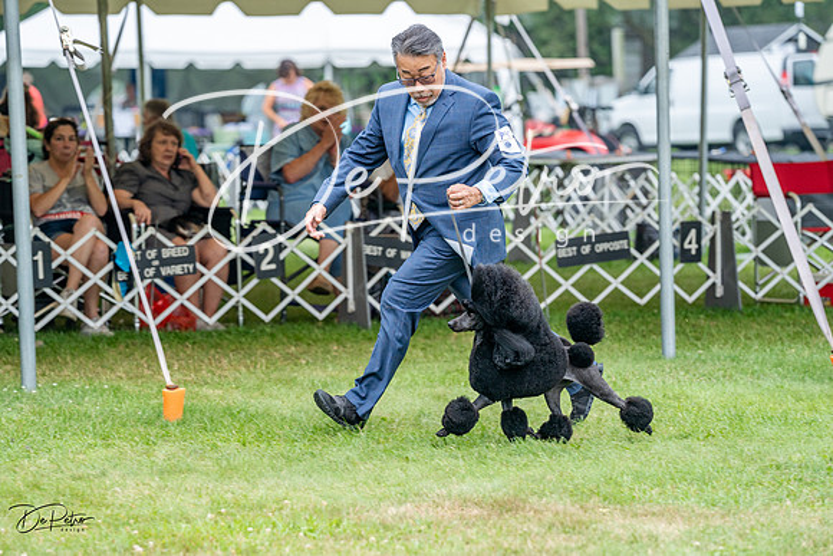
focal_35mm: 161
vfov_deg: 8.5
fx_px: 3726
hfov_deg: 12.8
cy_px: 278
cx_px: 416
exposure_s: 1/400
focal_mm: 161
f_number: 4.5
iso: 400
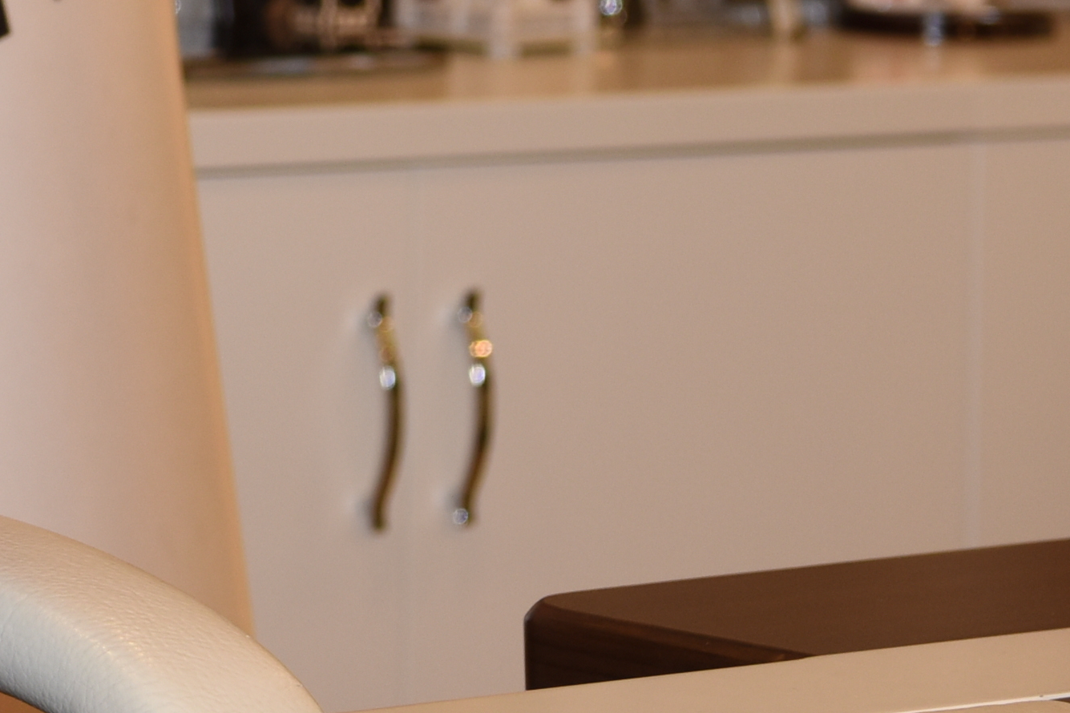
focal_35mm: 248
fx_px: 7371
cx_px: -697
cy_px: -319
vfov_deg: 5.5
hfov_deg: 8.1
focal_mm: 60
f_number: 5.6
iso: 400
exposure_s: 1/60
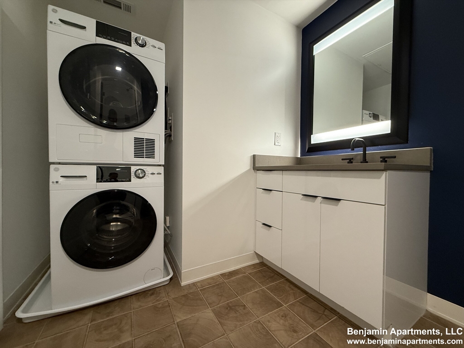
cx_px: 232
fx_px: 188
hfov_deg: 102.1
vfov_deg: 85.7
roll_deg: -0.7
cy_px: 174
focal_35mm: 14
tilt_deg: -1.3
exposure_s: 1/60
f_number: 2.2
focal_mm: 2.22
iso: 250
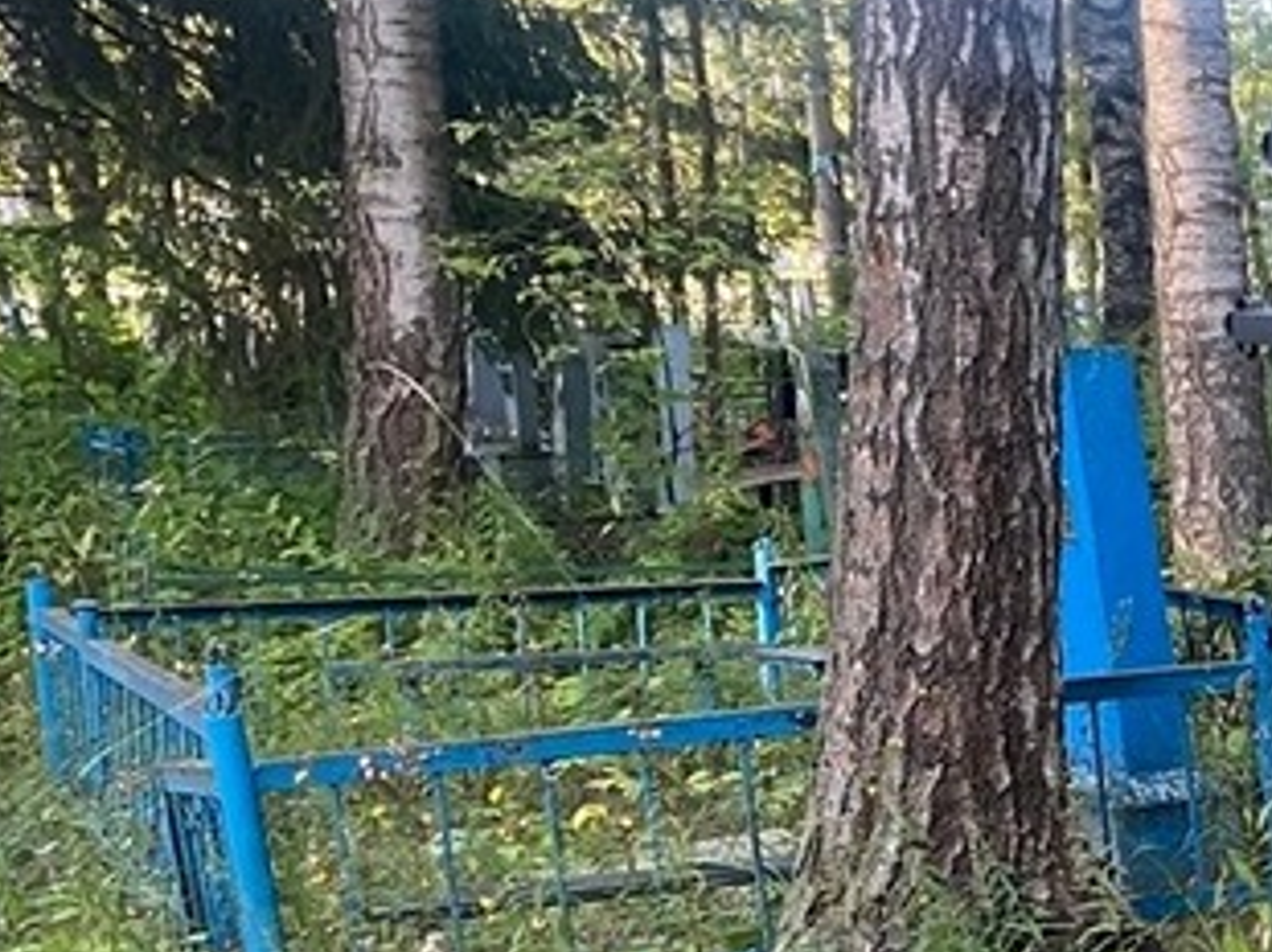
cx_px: 1961
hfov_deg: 19.5
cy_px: 1055
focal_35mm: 86
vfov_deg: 16.6
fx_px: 3158
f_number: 1.8
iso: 125
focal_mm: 4.25
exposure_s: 1/89
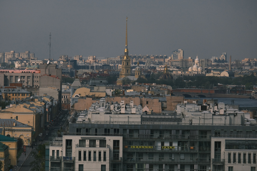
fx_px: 2663
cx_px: 122
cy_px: 84
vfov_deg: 3.7
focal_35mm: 373
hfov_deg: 5.5
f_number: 6.7
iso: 640
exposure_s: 1/5000
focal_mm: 230
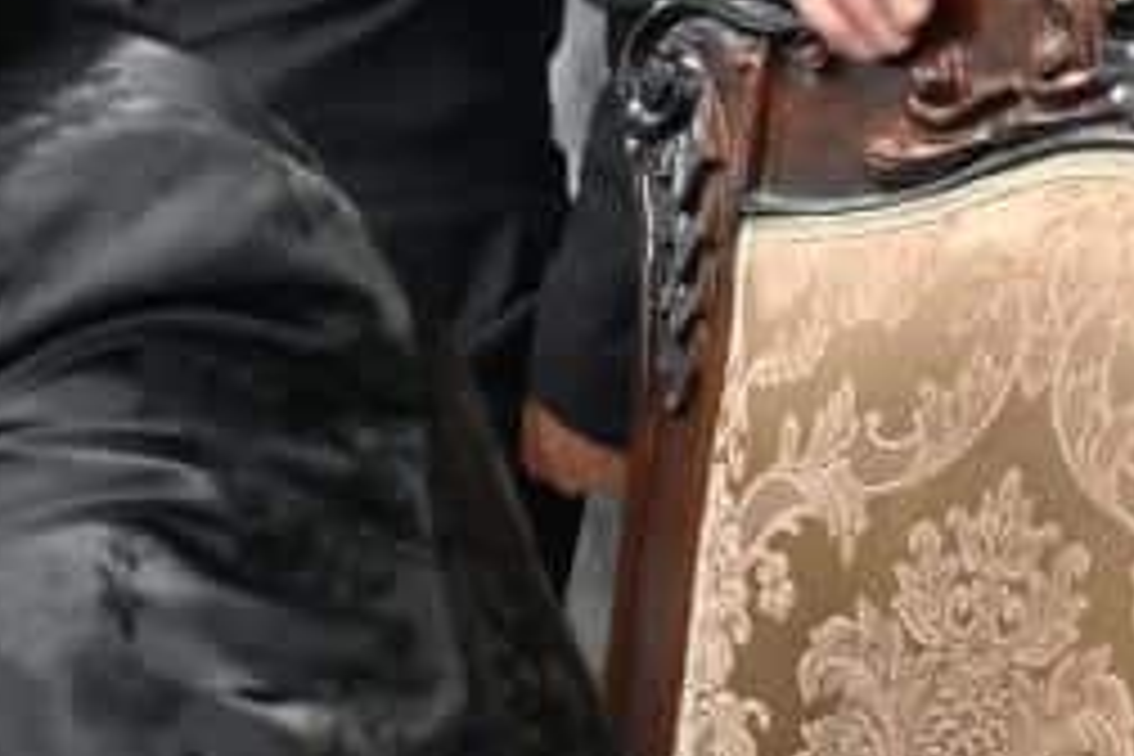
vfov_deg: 10.2
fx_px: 4221
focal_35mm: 134
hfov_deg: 14.0
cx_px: -756
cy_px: 164
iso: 1000
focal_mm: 33
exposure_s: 1/250
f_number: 4
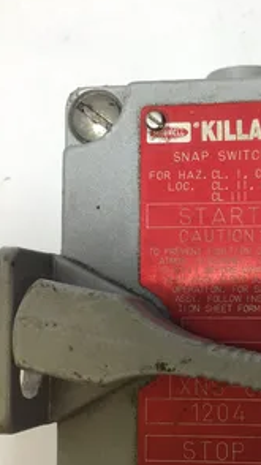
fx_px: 567
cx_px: 236
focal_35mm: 46
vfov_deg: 44.4
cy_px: 280
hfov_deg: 25.1
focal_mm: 3.3
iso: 40
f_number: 2.4
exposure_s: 1/120
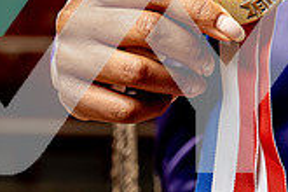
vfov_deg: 5.5
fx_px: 1968
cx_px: 304
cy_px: -130
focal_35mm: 246
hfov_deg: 8.3
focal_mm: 70
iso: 640
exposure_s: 1/250
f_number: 5.6
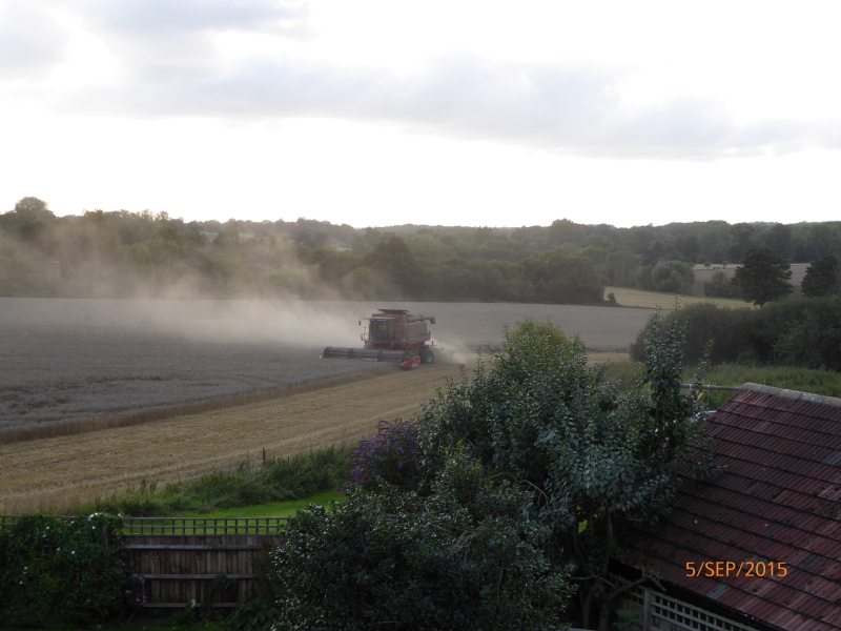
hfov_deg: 35.5
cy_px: 316
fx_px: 1312
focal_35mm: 54
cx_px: 420
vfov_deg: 27.0
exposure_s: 1/100
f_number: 4.5
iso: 80
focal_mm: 9.6
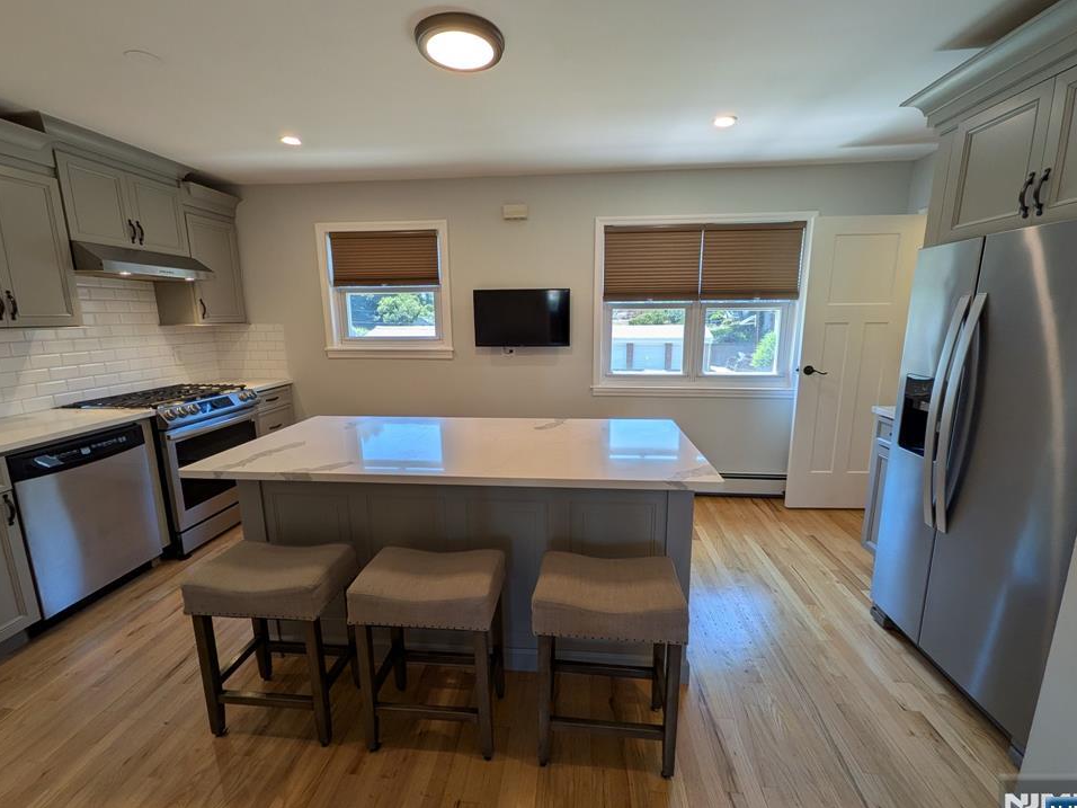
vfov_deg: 81.7
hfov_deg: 98.2
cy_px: 396
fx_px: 467
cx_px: 536
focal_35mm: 15
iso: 47
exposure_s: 1/126
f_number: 2.2
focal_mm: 1.85
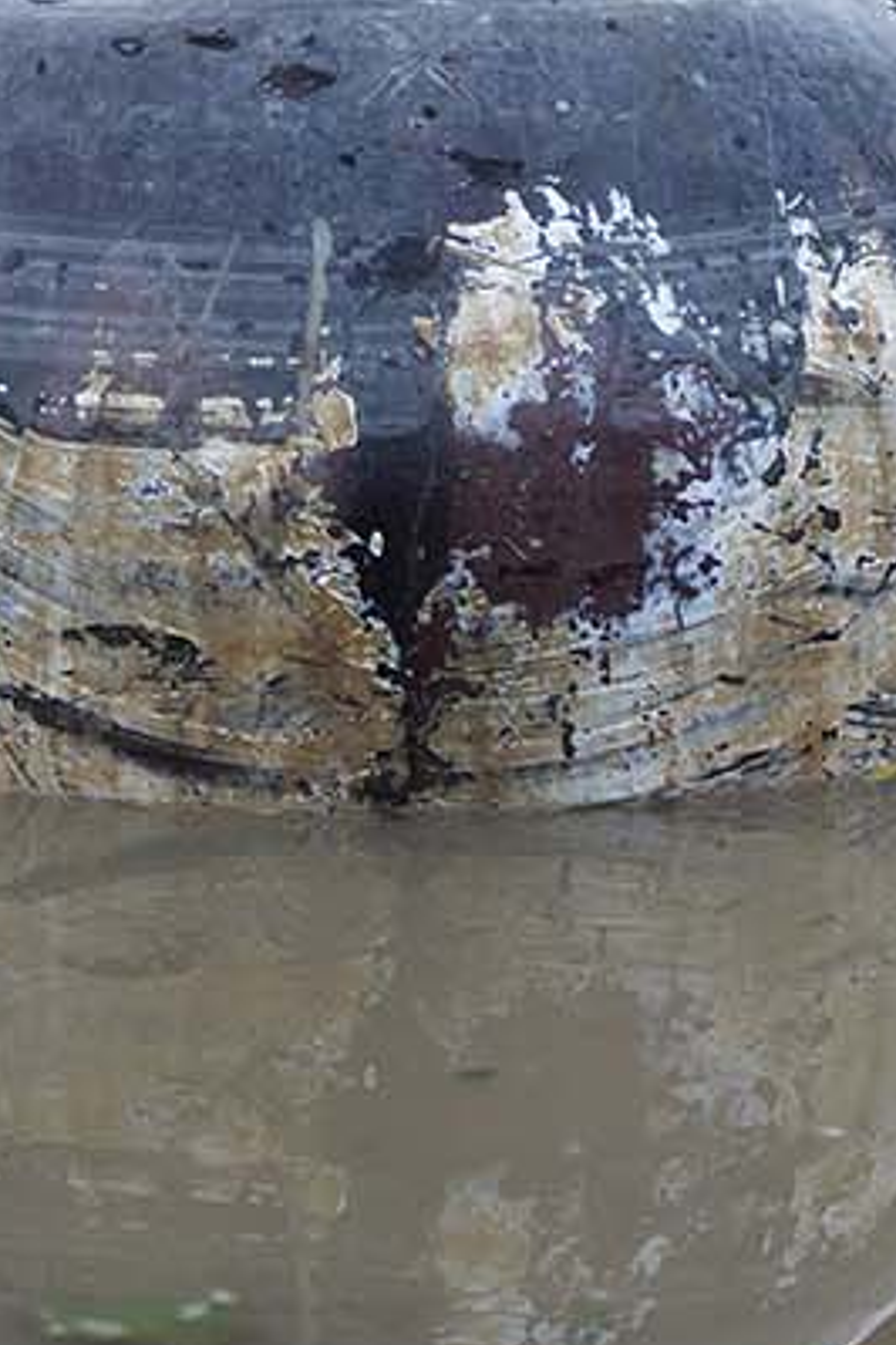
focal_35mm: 361
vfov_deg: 5.6
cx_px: 337
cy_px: -866
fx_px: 13476
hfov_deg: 3.8
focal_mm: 100
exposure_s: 1/2500
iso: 800
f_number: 3.2
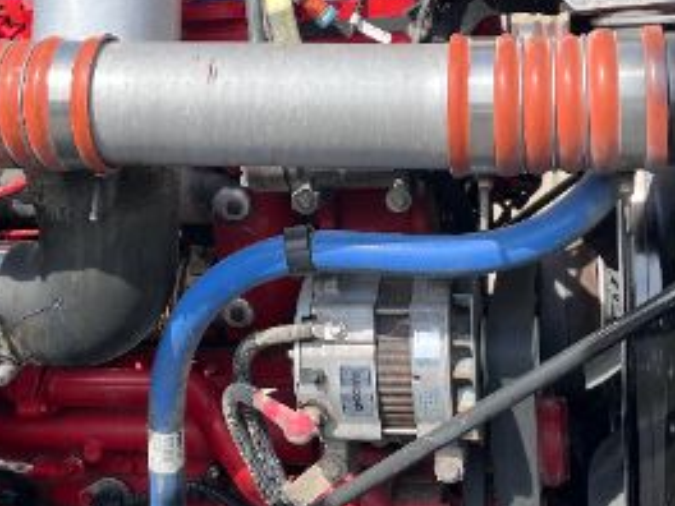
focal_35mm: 63
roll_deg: +2.9
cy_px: 146
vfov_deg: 23.1
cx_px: 268
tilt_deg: -3.5
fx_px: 1228
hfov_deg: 30.6
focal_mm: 5.1
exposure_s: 1/1776
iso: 50
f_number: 1.6
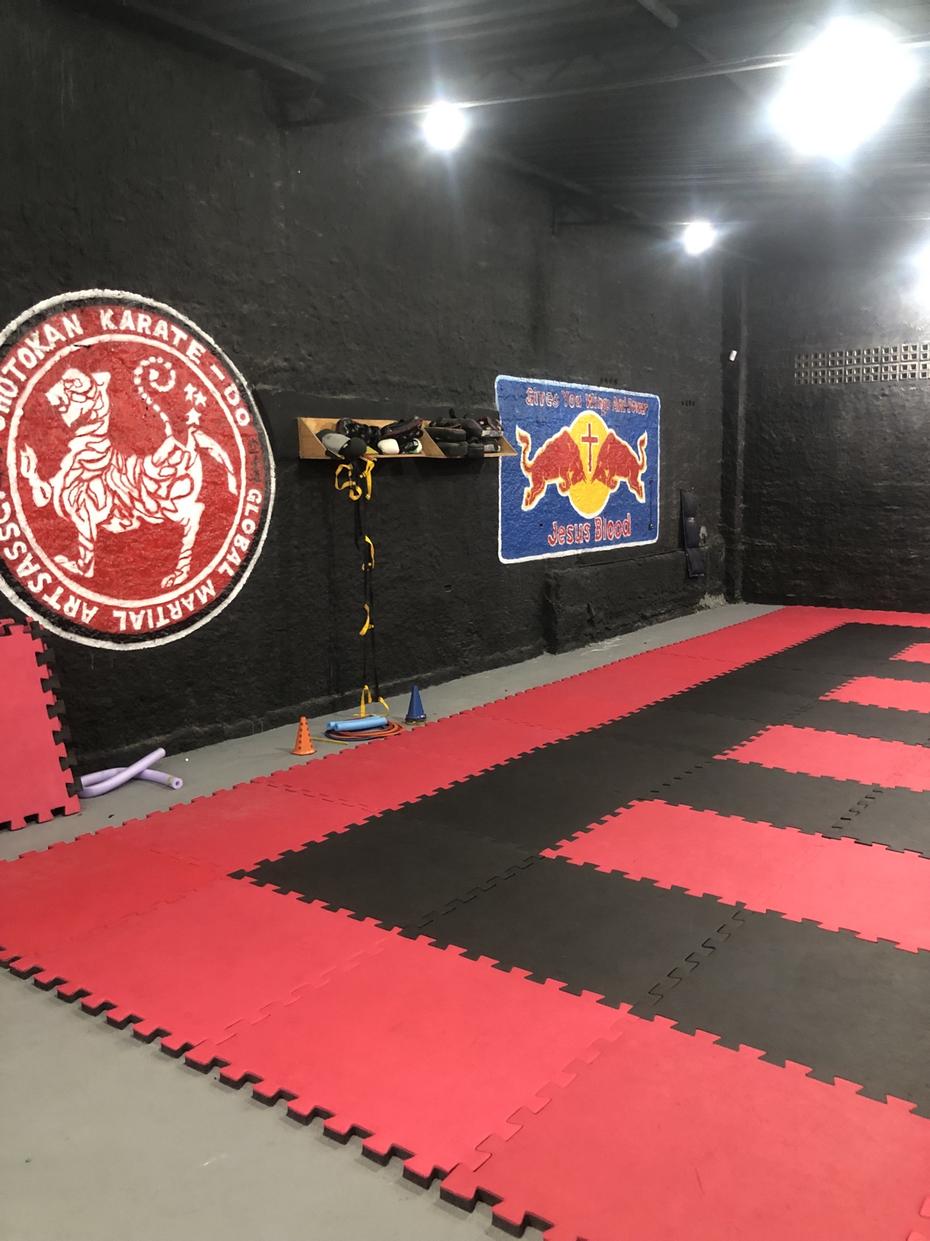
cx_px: 465
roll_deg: -0.1
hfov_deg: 49.7
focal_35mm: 28
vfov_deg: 63.4
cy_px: 620
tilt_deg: -8.9
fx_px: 1003
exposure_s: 1/6
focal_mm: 3.99
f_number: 1.8
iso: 80
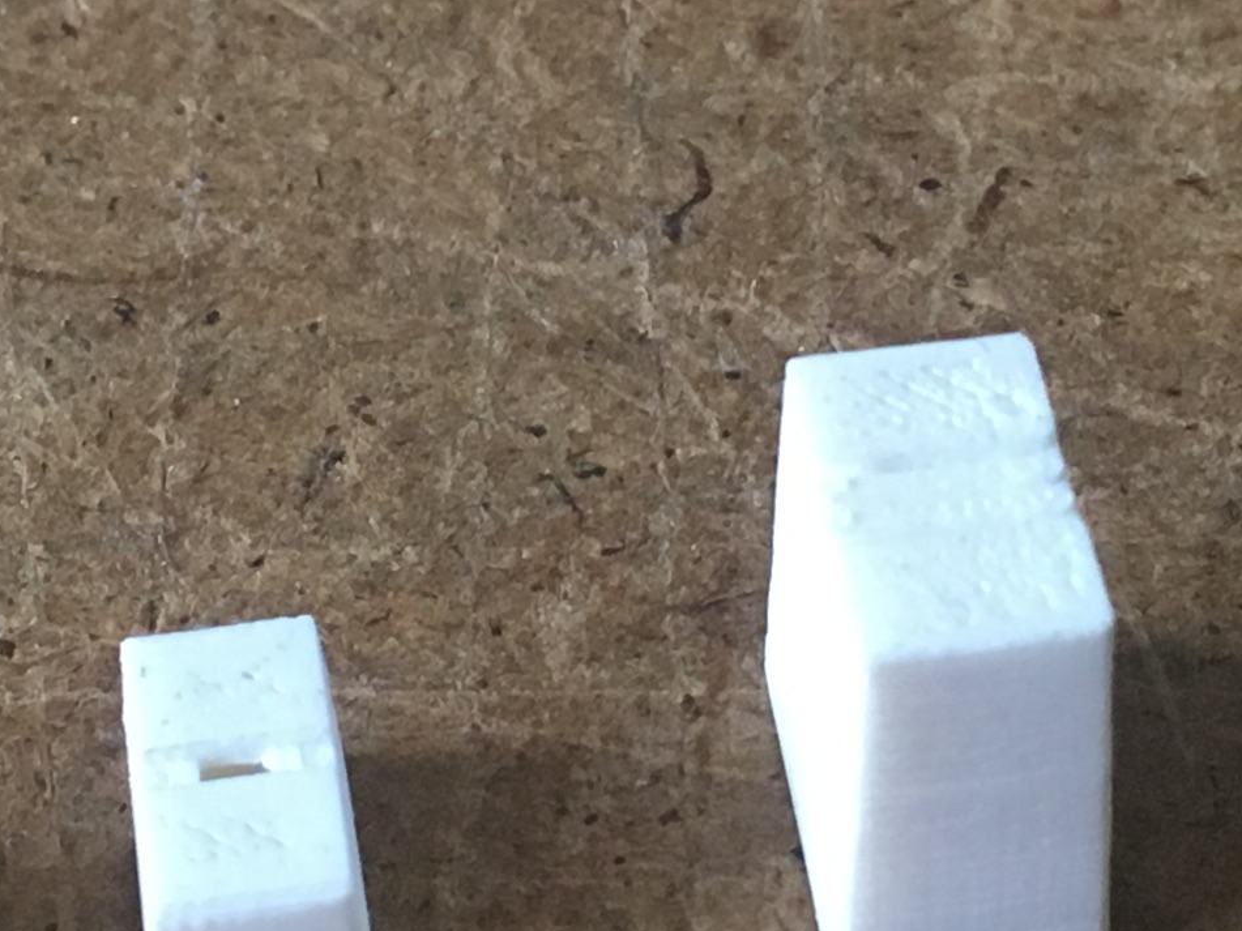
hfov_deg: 16.0
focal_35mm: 123
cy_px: 299
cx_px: 722
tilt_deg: -44.8
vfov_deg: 12.0
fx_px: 4413
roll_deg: +1.4
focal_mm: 4.15
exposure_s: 1/33
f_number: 2.2
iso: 160
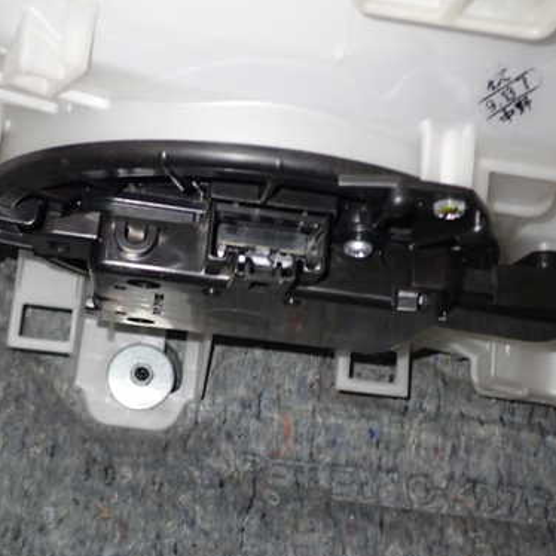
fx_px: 927
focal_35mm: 51
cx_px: 254
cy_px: 294
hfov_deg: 33.4
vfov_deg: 33.4
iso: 800
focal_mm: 6.37
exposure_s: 1/25
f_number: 2.5
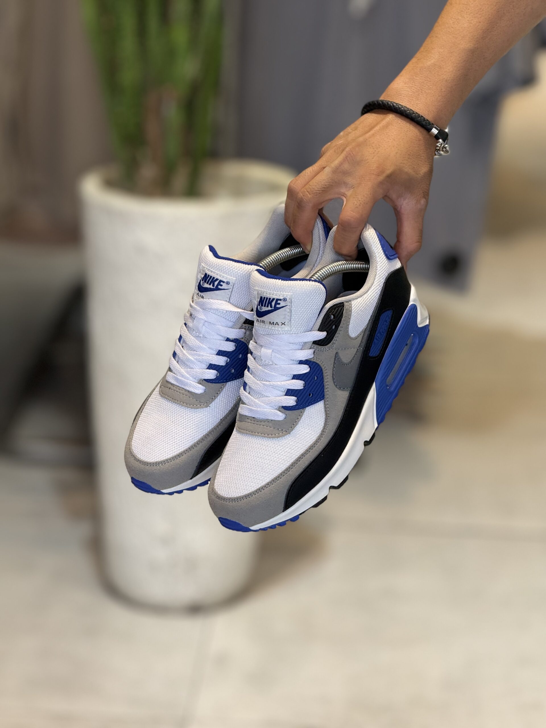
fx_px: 2524
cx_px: 273
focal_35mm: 120
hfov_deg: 12.3
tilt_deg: -15.2
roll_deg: -2.3
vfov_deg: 16.4
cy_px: 364
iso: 64
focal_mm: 15.66
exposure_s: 1/105
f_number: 2.8
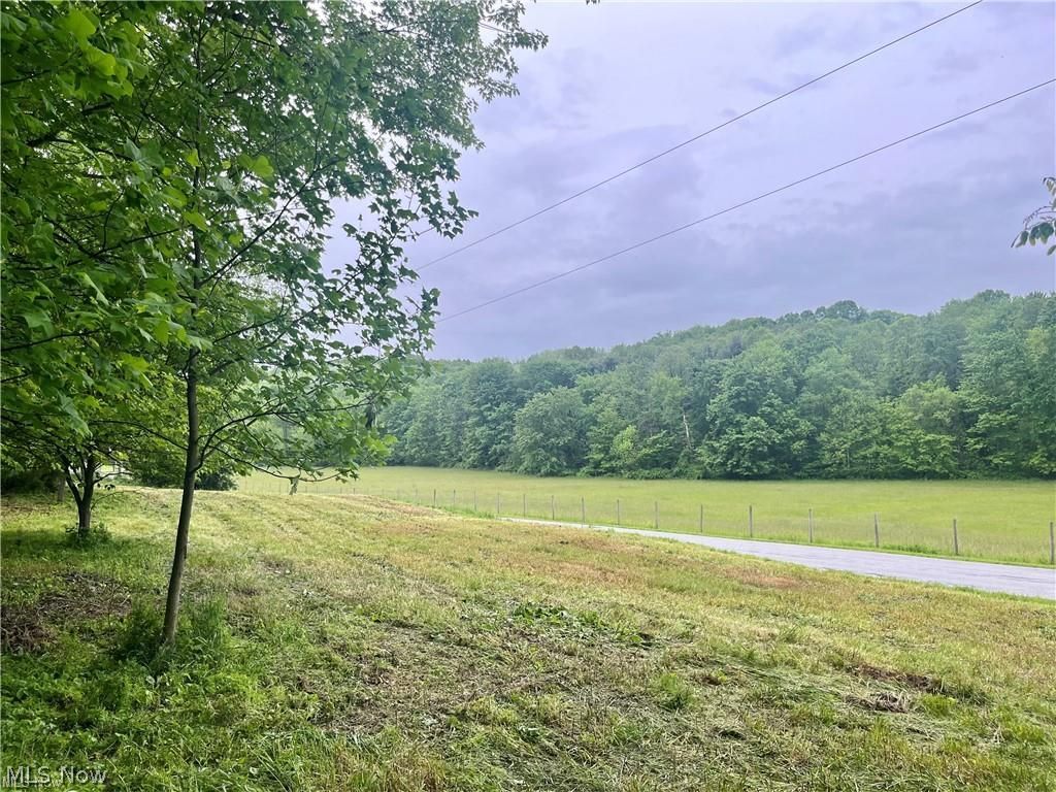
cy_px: 396
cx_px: 528
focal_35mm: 26
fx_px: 793
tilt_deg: +4.8
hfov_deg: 67.3
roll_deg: +2.1
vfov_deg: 53.1
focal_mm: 5.1
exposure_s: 1/121
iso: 80
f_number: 1.6
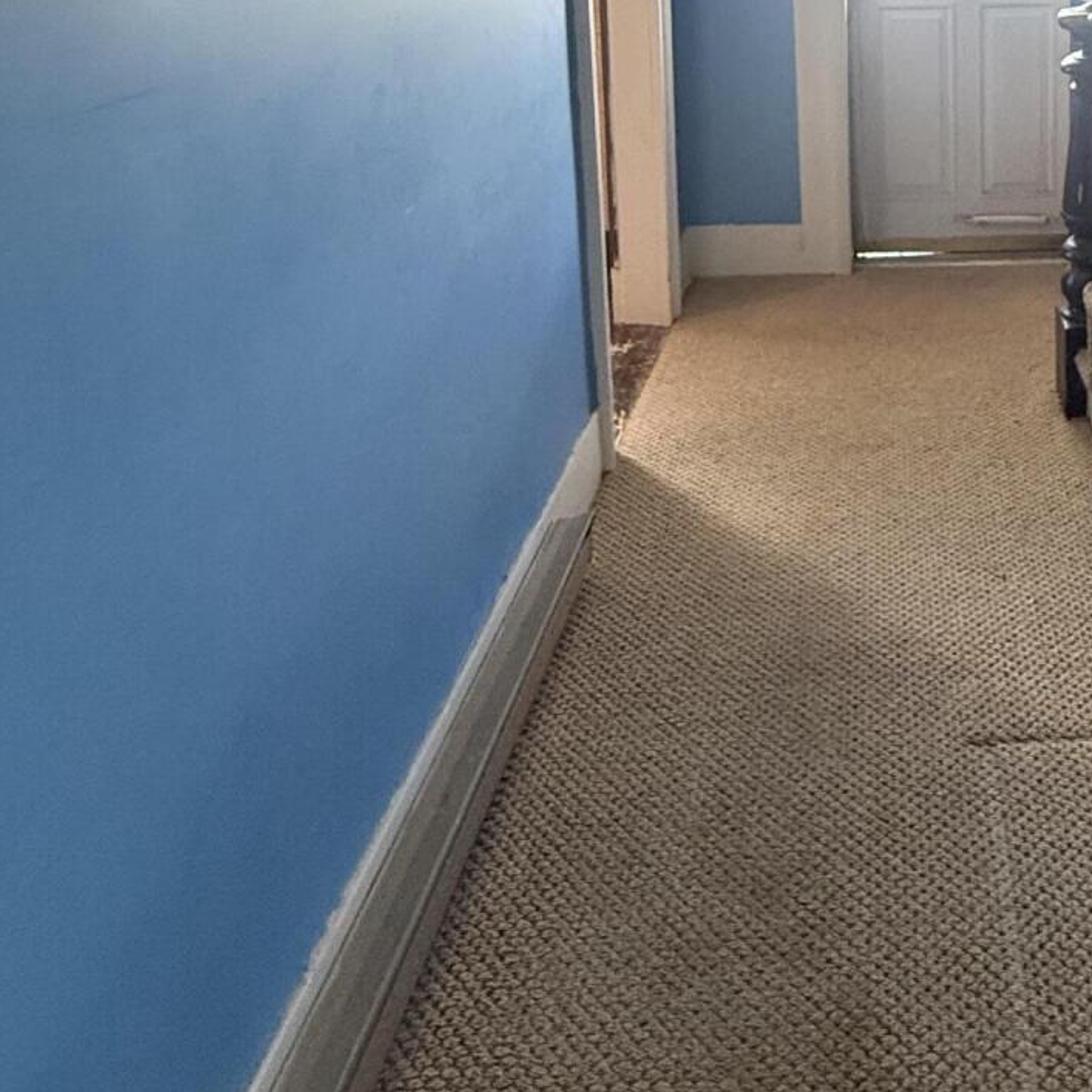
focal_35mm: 35
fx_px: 1249
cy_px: 71
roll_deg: +1.2
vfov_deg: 42.5
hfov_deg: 44.0
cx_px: 934
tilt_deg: -8.1
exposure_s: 1/81
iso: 320
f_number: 2.2
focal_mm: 2.22
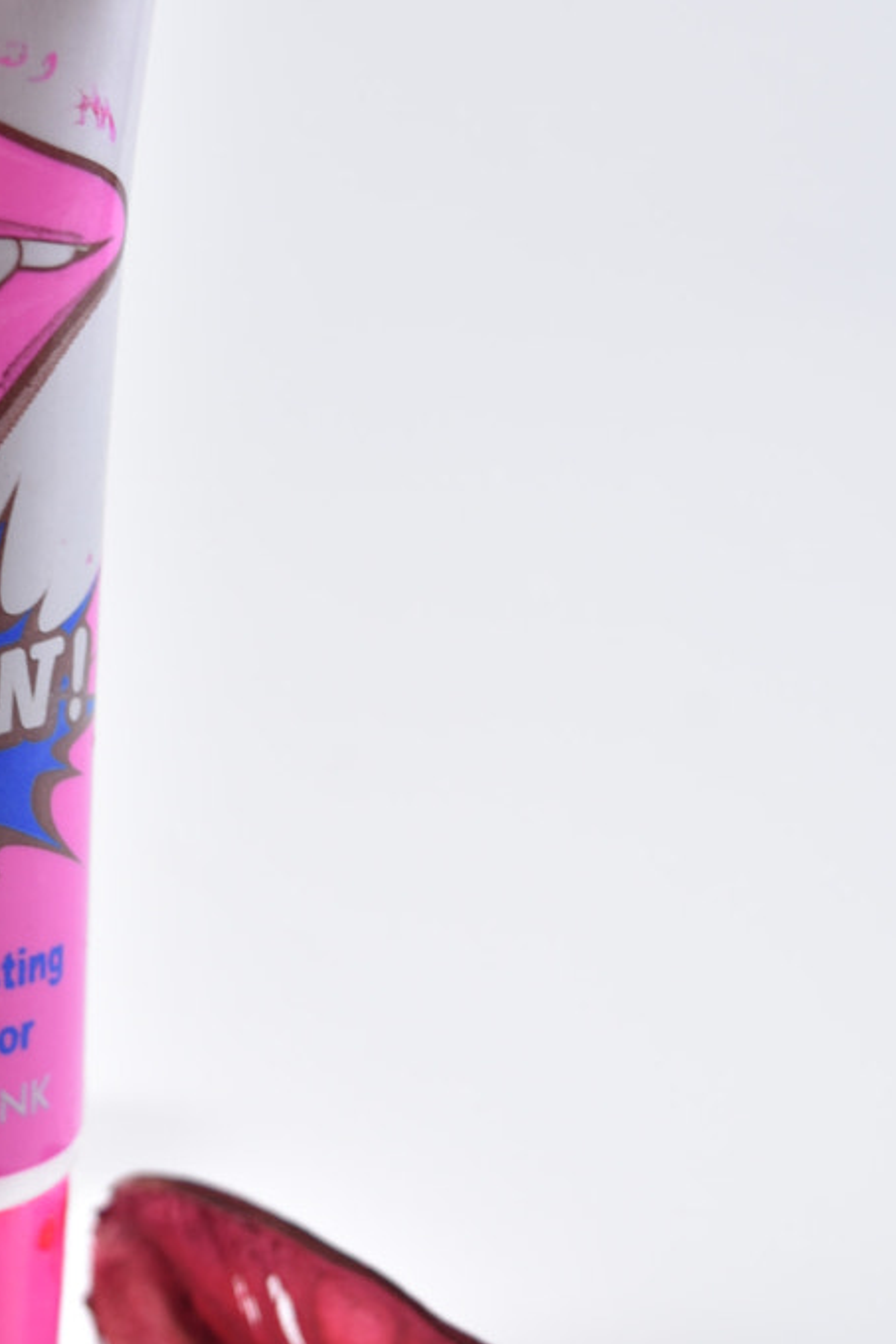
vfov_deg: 19.3
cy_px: 697
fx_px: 3955
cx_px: -46
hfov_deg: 12.7
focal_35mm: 106
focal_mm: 30
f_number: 4.5
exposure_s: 1/40
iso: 100
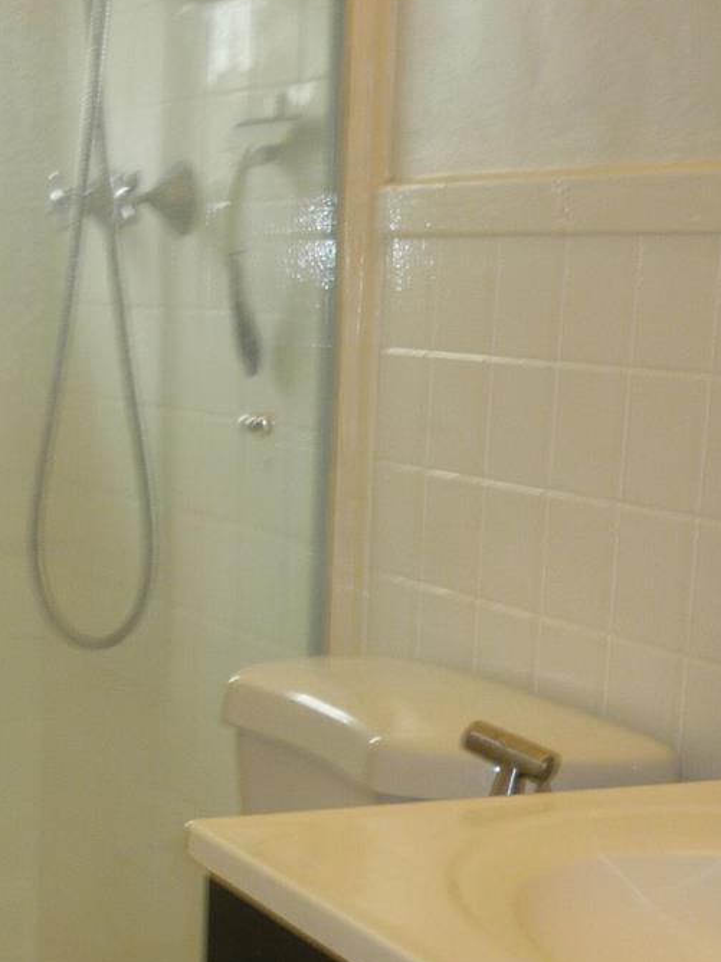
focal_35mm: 79
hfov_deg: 17.5
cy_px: 831
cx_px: -209
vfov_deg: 24.1
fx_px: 2194
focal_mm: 5.5
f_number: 2.8
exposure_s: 1/30
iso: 100
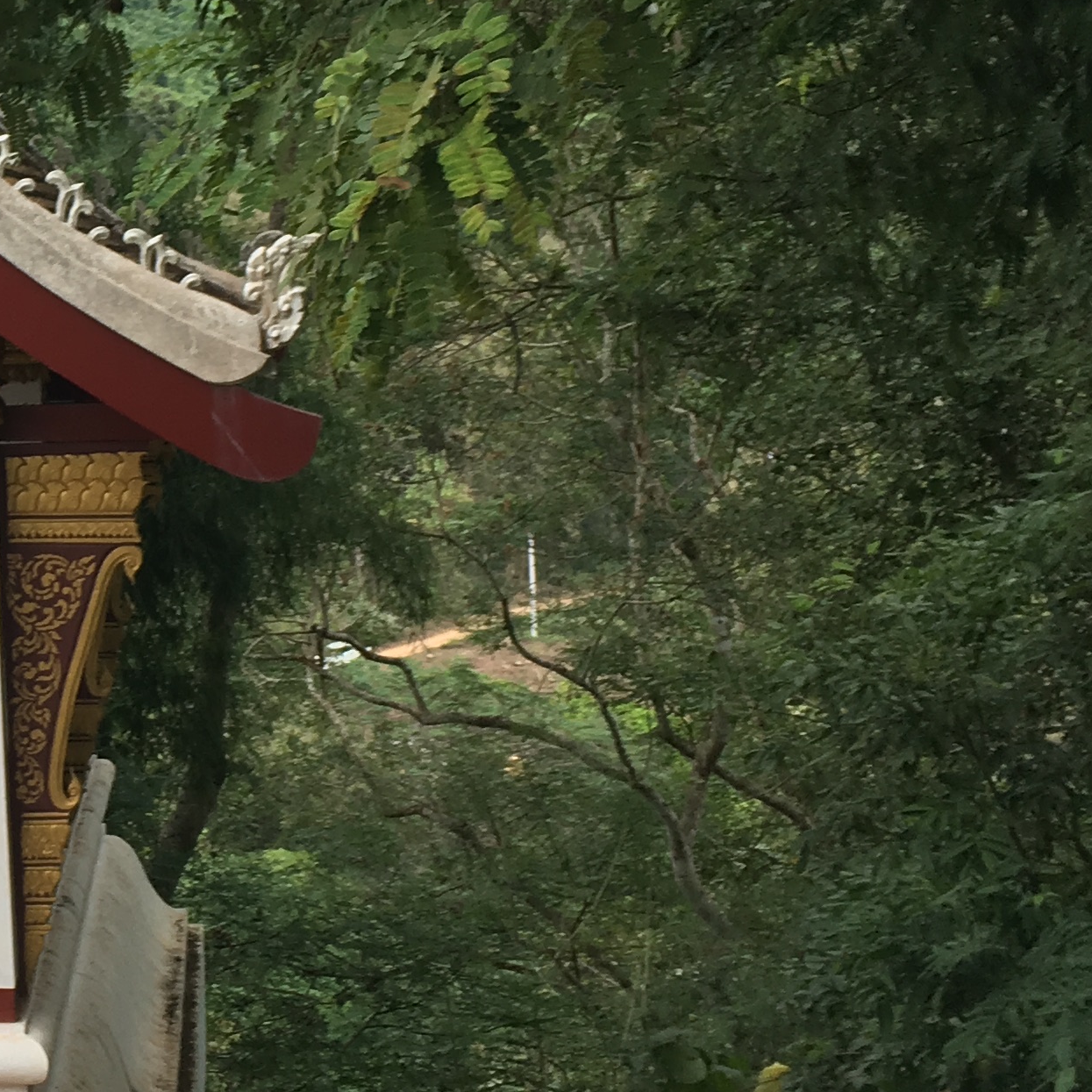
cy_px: 327
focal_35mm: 83
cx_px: -313
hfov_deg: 19.3
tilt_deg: -1.0
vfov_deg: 20.8
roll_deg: +3.3
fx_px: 2962
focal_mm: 4.15
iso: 25
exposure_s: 1/100
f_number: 2.2
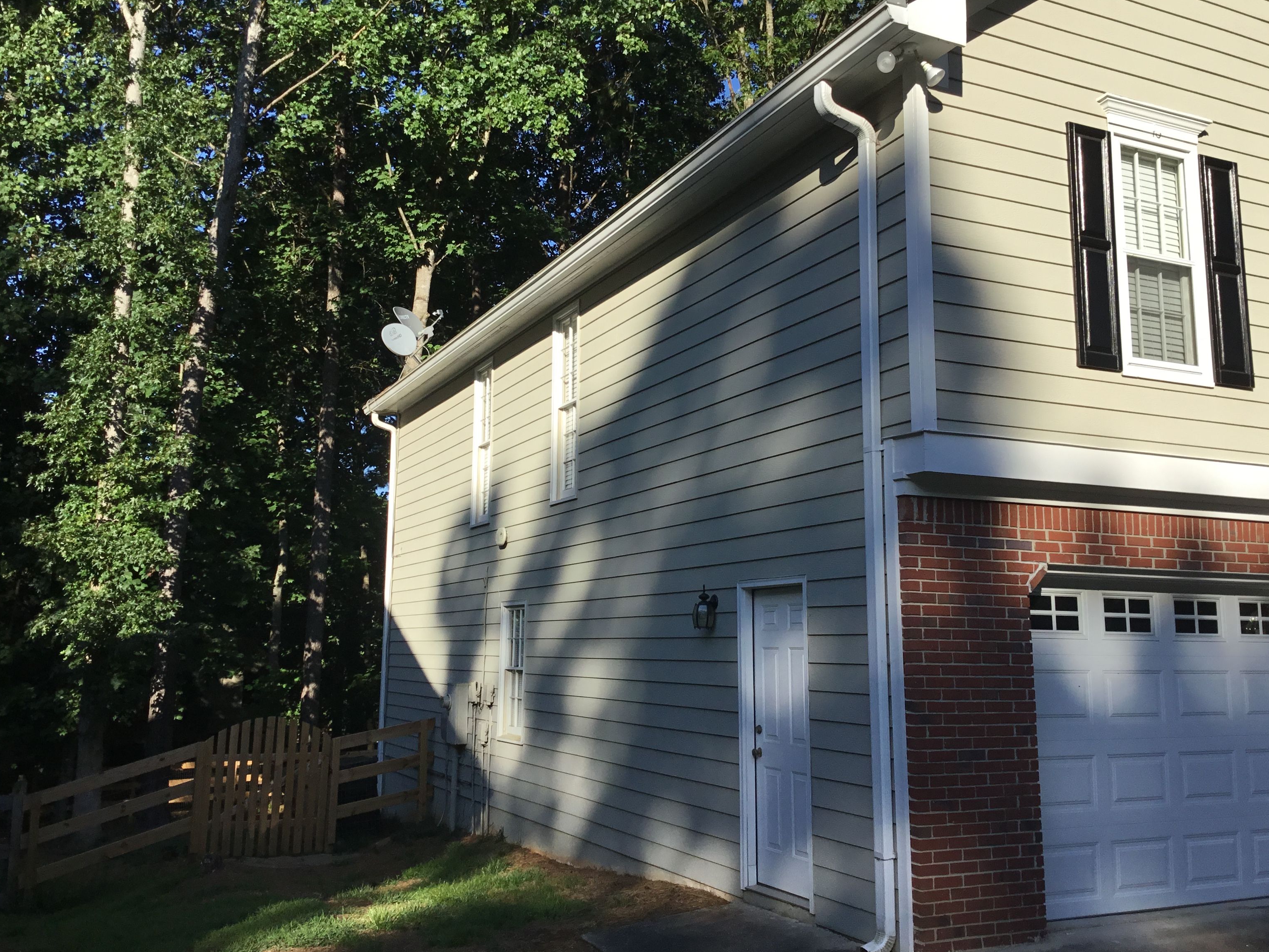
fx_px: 1210
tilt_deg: +7.6
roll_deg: +0.5
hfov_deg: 55.3
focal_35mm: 33
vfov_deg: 42.9
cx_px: 644
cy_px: 449
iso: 25
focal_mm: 3.3
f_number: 2.4
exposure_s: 1/849
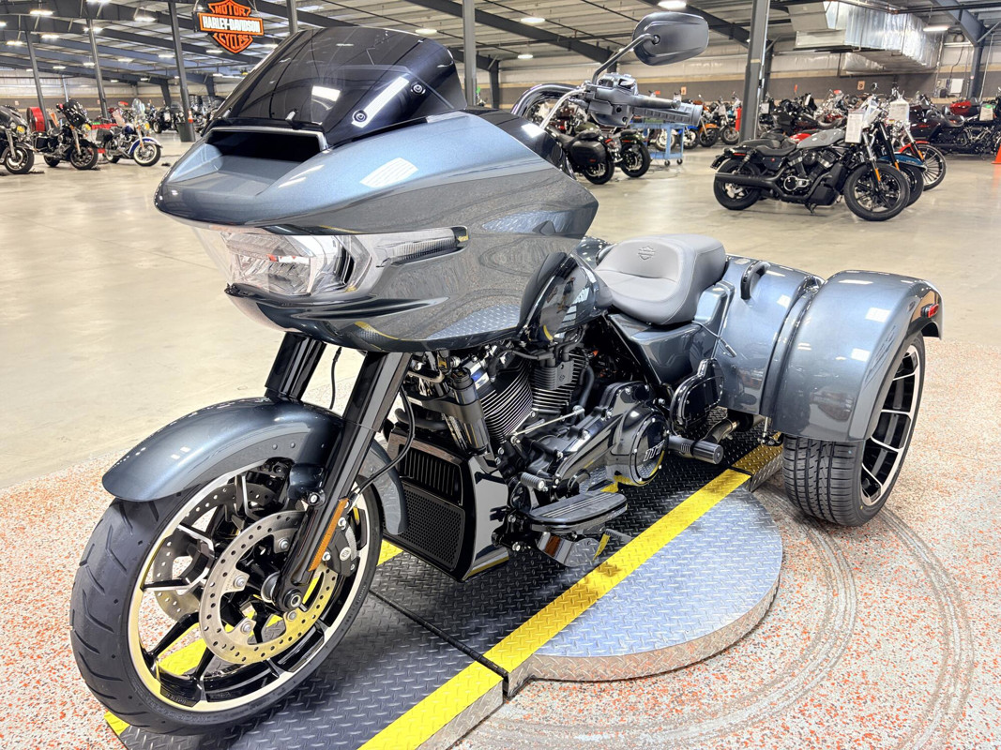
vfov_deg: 53.1
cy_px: 375
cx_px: 500
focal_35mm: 26
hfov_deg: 67.3
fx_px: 752
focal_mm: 5.96
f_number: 1.6
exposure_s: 1/60
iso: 80
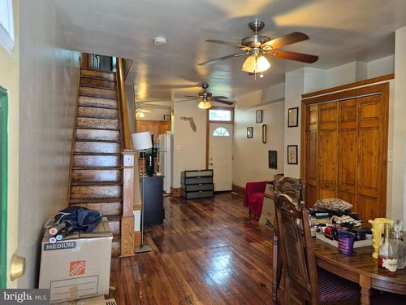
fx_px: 270
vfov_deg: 58.9
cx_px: 203
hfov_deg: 73.9
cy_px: 152
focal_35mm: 23
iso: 500
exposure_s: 1/120
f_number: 1.8
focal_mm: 5.4
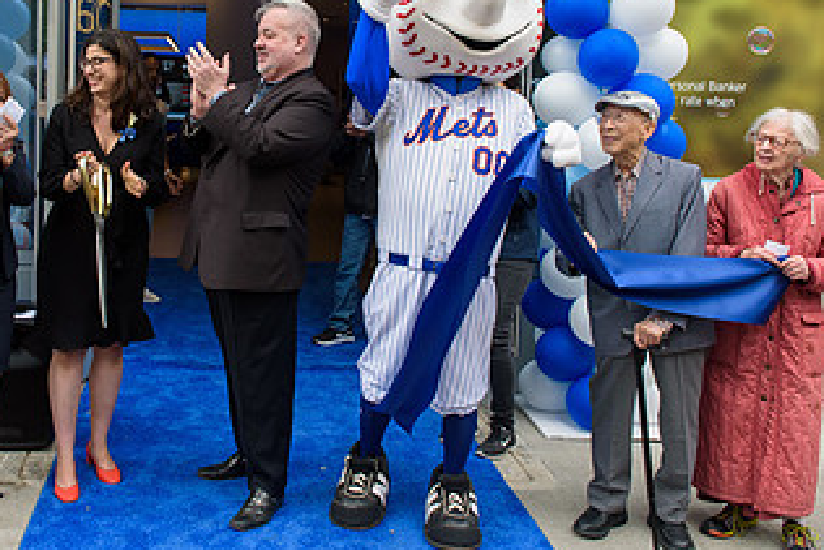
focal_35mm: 44
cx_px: 266
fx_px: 1008
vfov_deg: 30.1
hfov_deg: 43.8
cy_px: 152
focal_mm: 24
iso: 200
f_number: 5
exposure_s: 1/250
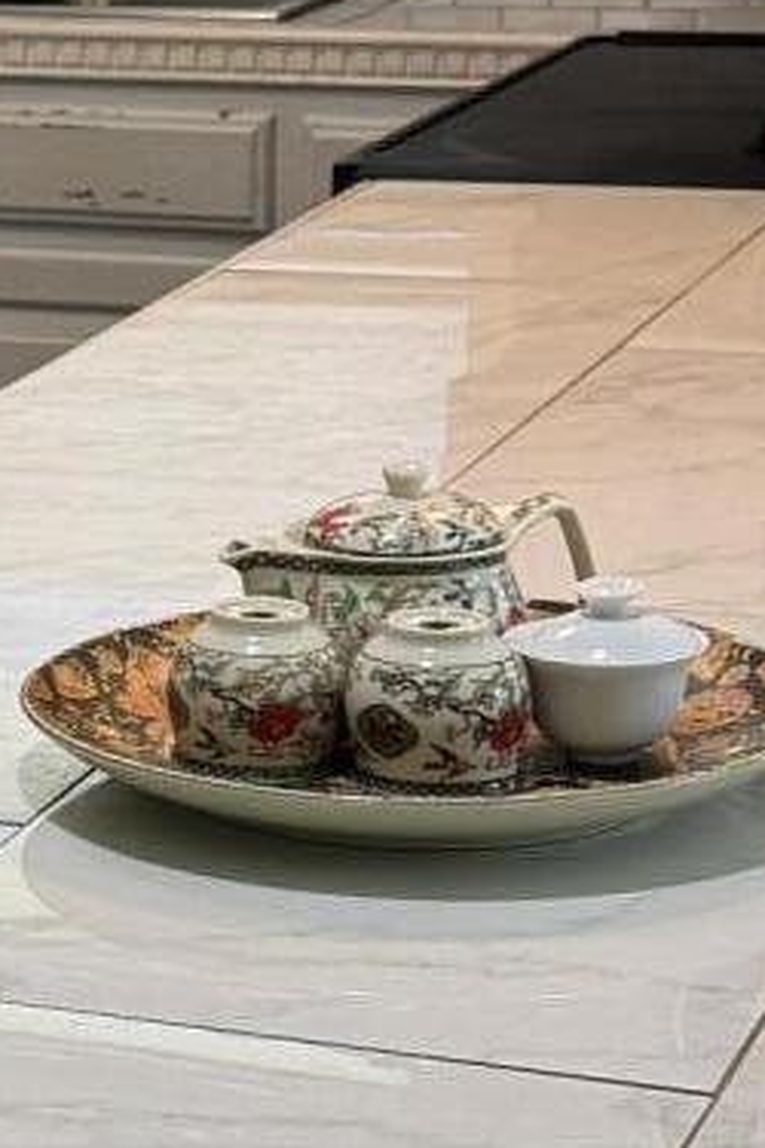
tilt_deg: -14.4
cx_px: -529
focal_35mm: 133
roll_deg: +1.6
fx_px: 4239
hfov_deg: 9.9
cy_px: 618
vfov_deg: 15.4
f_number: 1.78
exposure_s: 1/120
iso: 200
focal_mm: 6.76
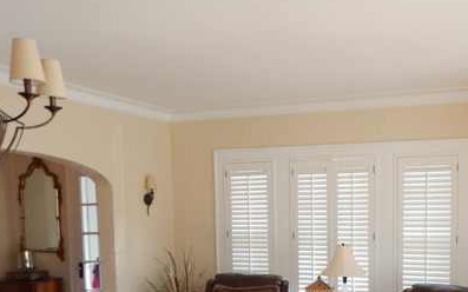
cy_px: 257
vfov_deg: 30.0
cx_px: 289
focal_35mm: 41
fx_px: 523
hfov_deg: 47.8
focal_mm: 4.3
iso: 125
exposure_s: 1/60
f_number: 2.8
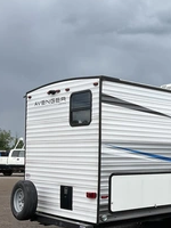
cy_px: 146
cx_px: 222
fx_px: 382
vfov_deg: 33.0
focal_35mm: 58
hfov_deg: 22.5
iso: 25
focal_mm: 3
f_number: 1.8
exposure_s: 1/728
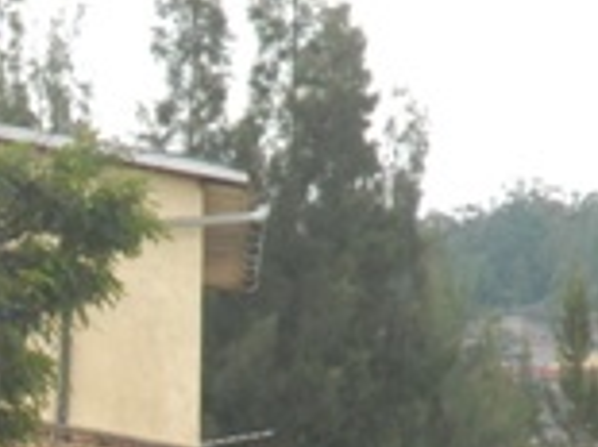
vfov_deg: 2.8
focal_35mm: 522
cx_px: -351
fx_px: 9011
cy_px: 782
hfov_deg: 3.8
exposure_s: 1/320
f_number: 9
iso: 1000
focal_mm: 70
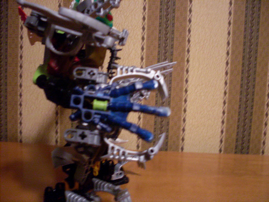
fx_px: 295
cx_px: 134
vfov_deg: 37.7
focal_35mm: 38
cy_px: 101
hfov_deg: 49.0
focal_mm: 6.3
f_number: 2.8
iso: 200
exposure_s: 1/8
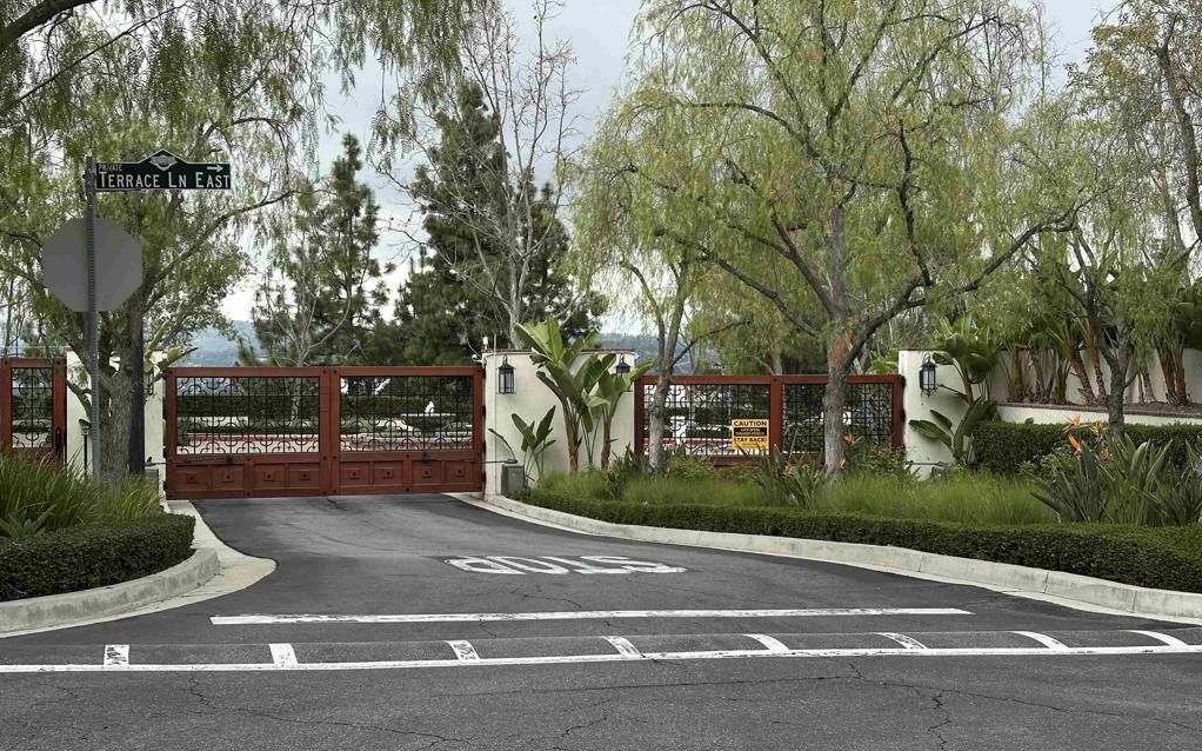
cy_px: 367
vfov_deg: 25.3
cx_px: 601
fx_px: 1670
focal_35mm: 51
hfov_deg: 39.6
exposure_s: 1/1667
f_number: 1.78
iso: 64
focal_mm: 6.86
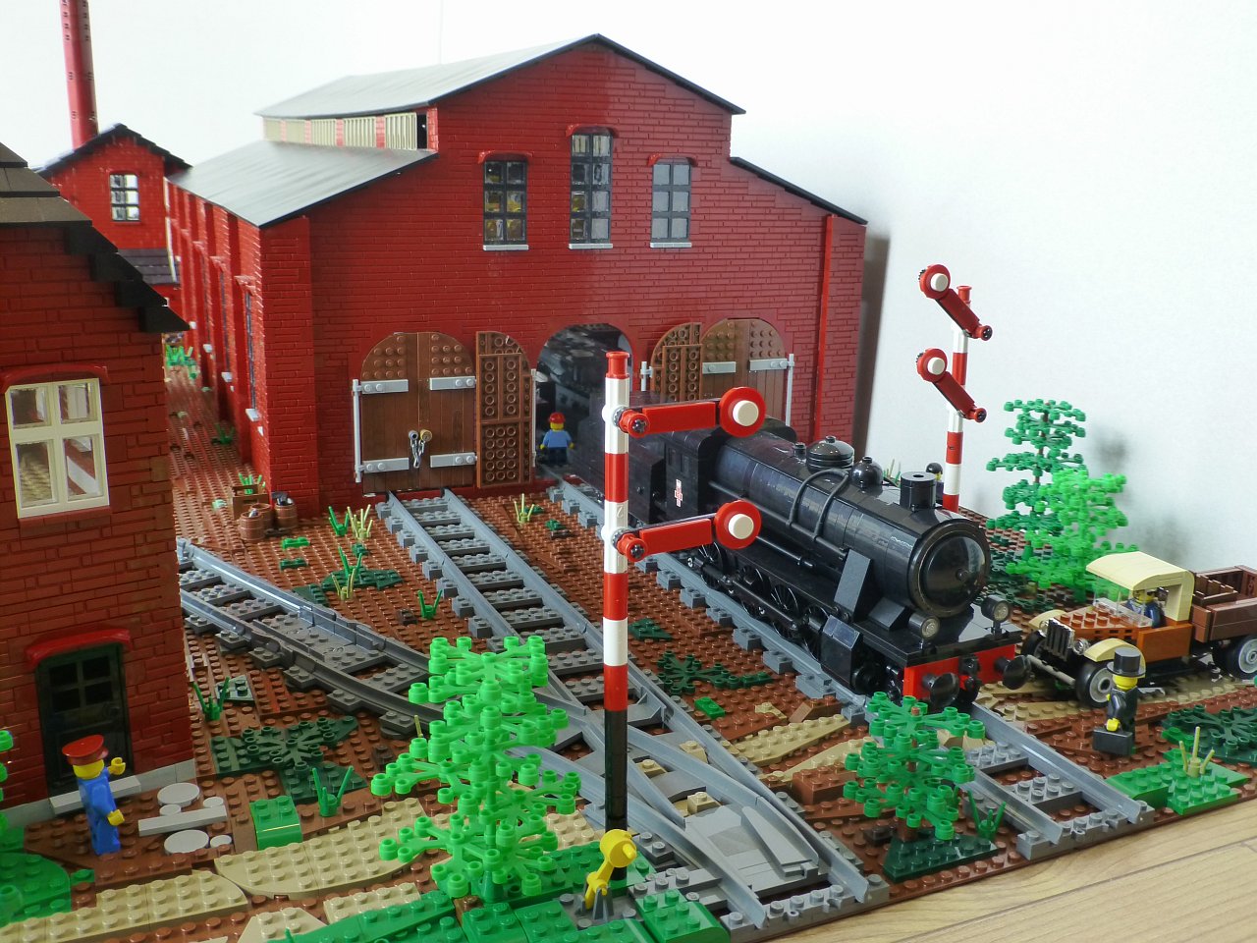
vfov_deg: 41.8
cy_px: 472
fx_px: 1235
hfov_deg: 54.0
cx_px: 628
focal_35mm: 34
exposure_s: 1/100
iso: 400
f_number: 3.7
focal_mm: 6.1
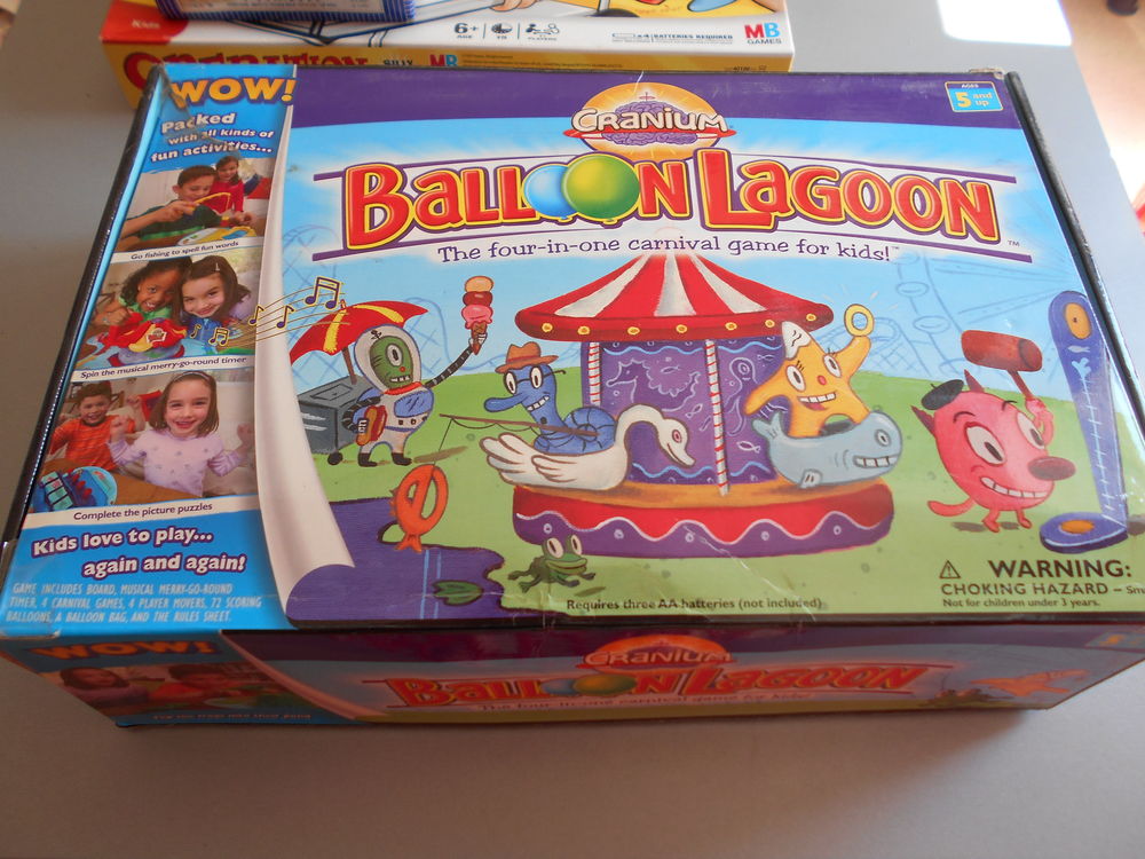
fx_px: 860
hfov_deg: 67.3
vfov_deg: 53.1
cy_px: 430
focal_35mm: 26
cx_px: 572
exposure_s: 1/40
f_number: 3.2
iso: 80
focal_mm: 4.6
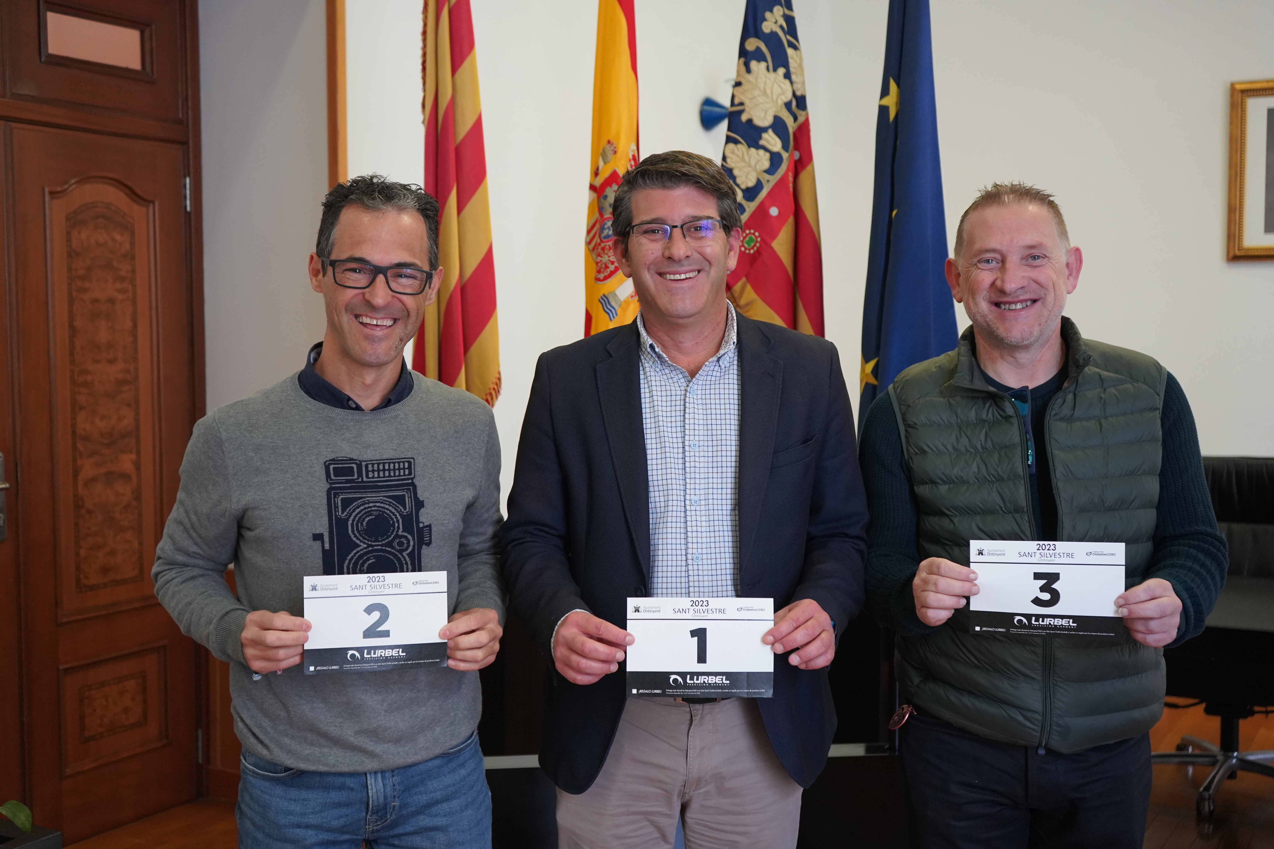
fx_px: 1415
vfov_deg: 33.4
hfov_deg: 48.5
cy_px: 424
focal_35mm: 40
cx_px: 637
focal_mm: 40
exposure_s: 1/160
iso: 3200
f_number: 4
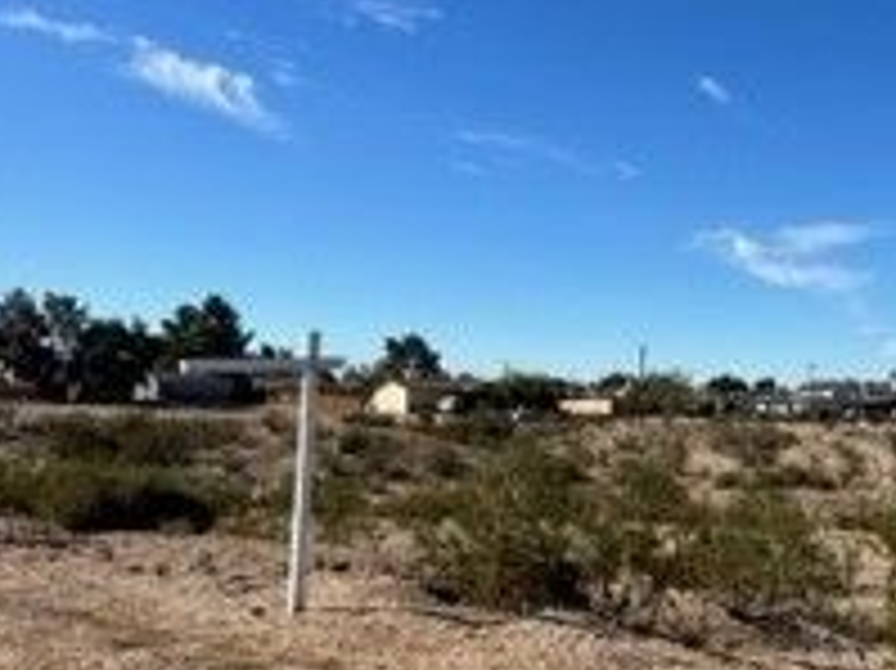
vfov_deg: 32.1
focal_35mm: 45
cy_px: 360
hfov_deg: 40.7
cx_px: 689
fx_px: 1164
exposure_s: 1/2618
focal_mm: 2.22
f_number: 2.2
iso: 50
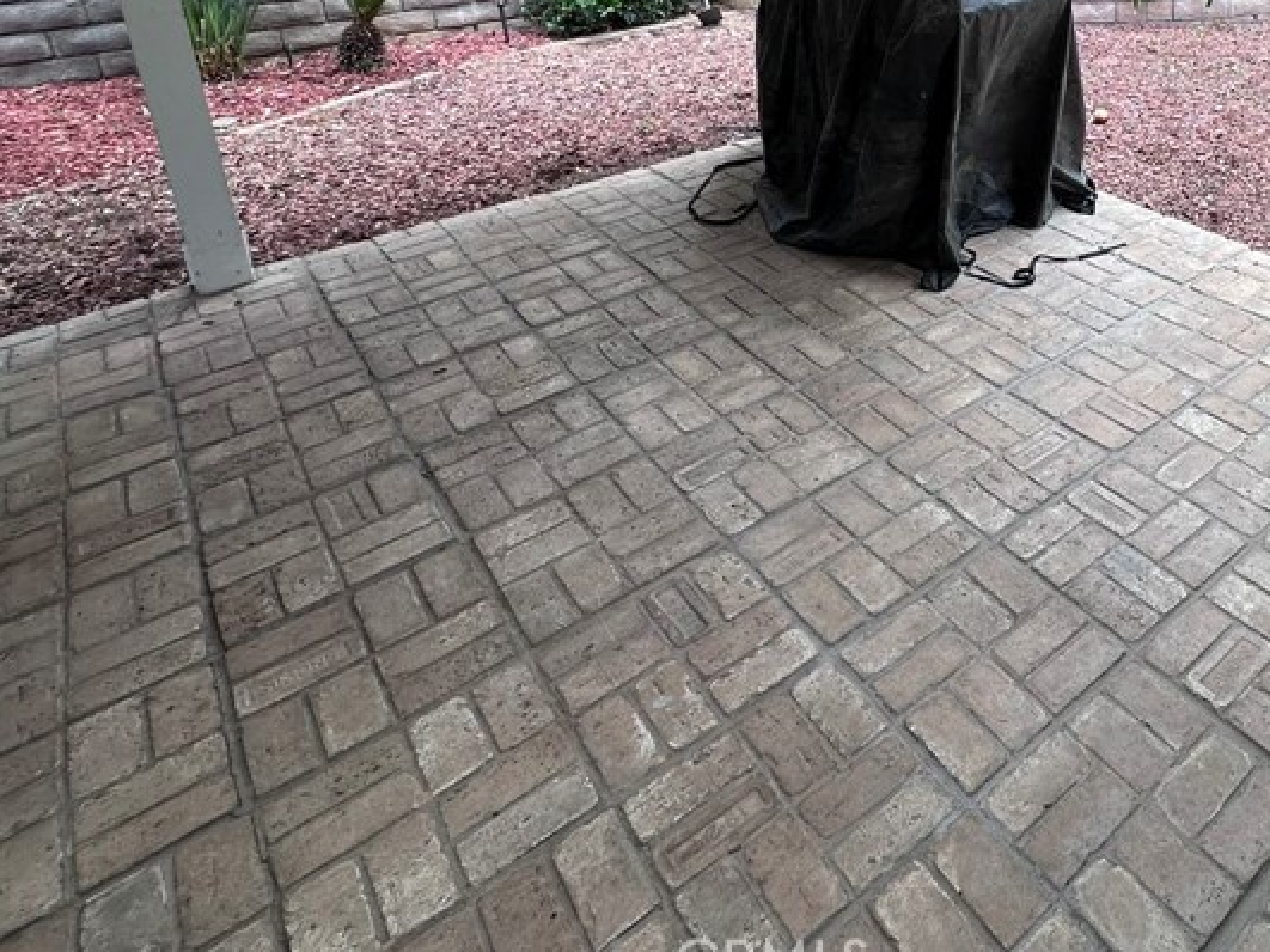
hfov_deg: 58.7
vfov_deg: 45.9
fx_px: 990
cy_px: 77
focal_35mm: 27
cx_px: 1069
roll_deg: +0.1
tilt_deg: -16.6
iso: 40
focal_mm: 2.22
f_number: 2.2
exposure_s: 1/196
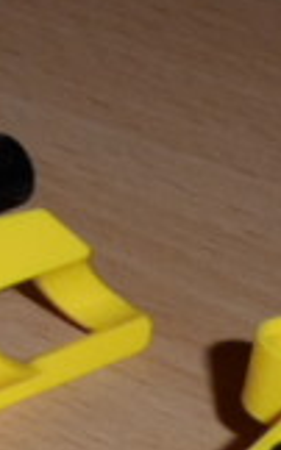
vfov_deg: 11.0
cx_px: -620
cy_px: -32
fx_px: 2308
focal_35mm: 188
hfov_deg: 6.3
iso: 100
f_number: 3.4
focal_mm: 5.3
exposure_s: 1/45
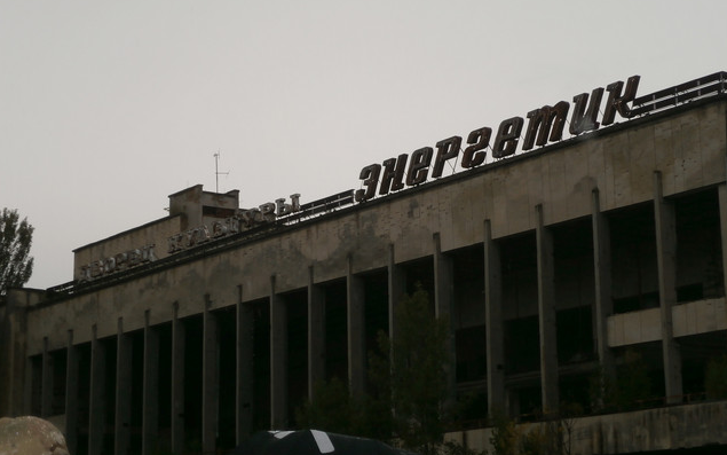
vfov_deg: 16.7
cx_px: 363
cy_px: 194
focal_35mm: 78
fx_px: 1546
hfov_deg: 26.5
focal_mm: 13
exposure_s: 1/640
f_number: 4.4
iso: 80
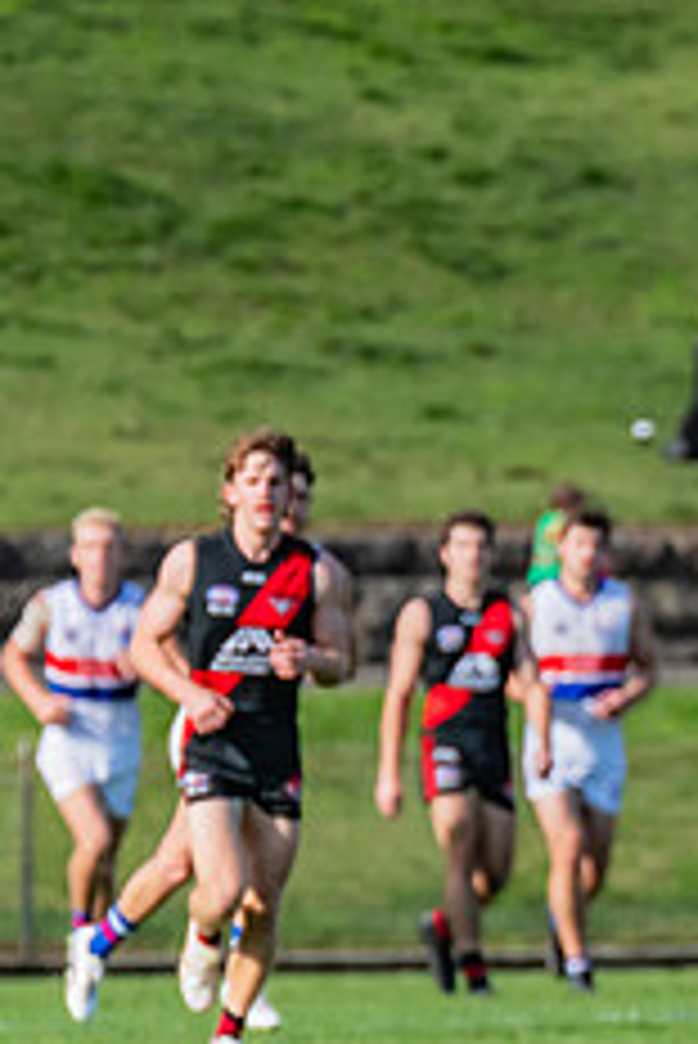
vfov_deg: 2.0
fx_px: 29270
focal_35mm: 1008
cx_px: 1222
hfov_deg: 1.4
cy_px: 371
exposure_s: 1/1600
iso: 800
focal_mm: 380
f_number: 8
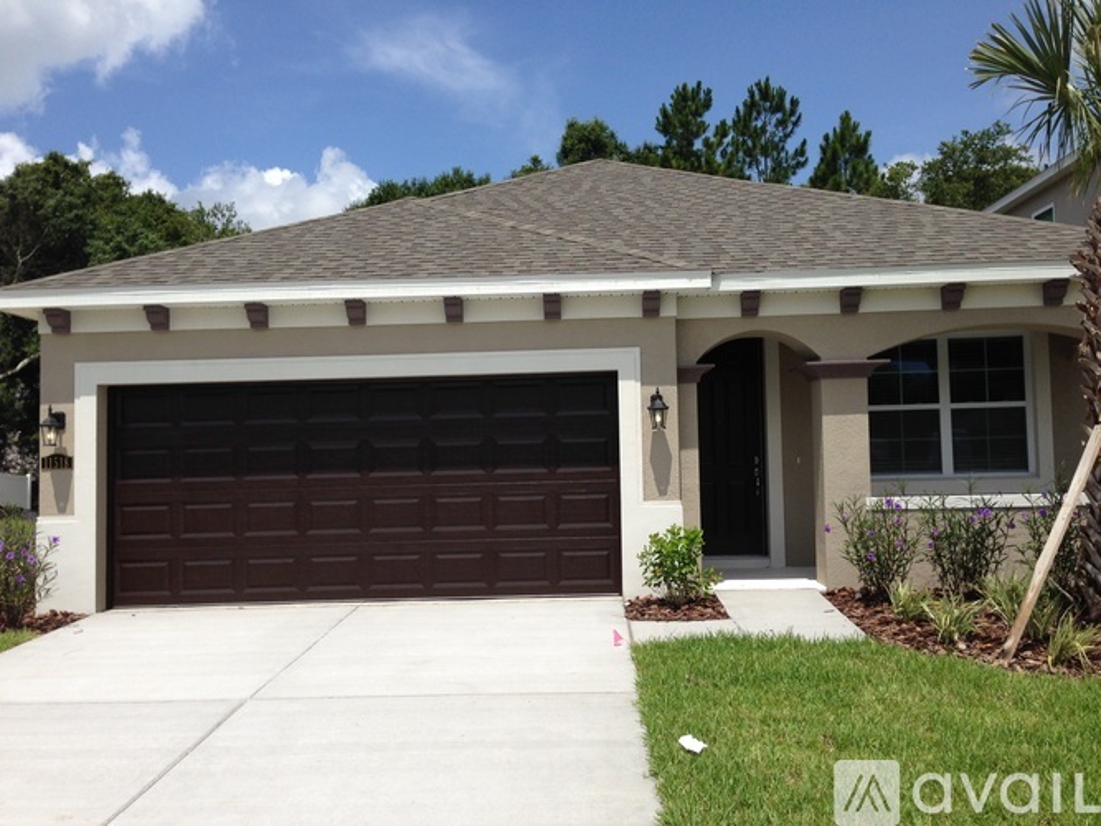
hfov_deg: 55.4
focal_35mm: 33
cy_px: 413
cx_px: 550
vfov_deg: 42.9
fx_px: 1049
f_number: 2.4
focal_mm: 4.12
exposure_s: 1/2358
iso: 50
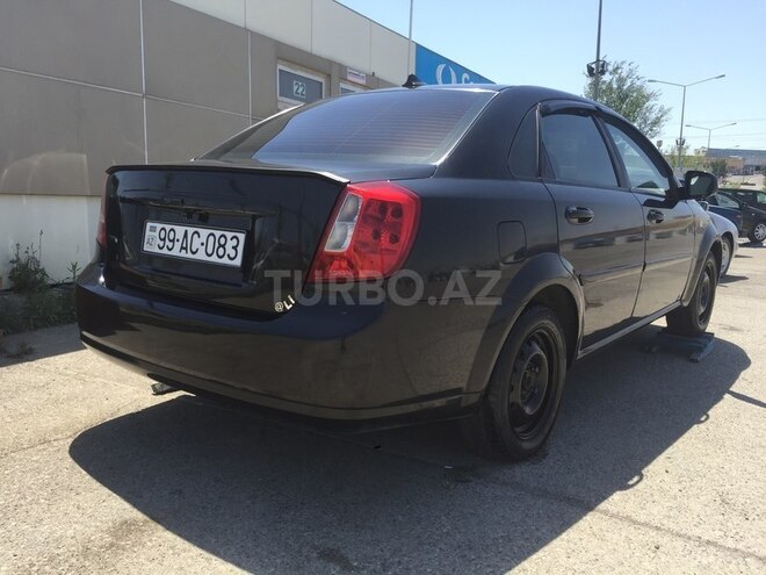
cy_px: 288
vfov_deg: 48.2
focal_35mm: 29
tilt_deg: -6.8
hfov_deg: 61.7
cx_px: 383
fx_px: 642
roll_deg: -2.7
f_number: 2.2
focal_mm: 4.15
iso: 32
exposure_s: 1/1099
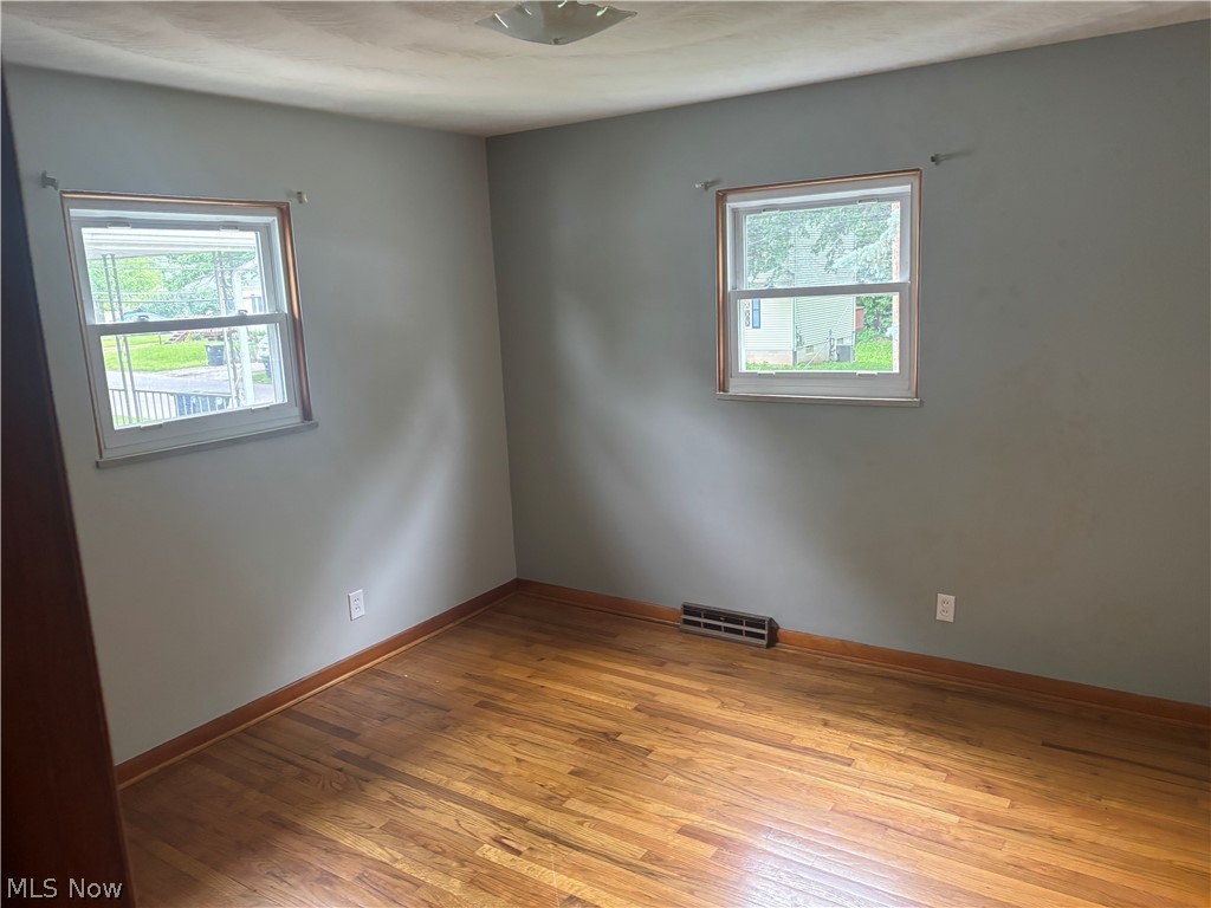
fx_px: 910
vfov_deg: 53.1
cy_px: 454
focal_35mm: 26
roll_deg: +2.5
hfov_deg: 67.3
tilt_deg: -10.4
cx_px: 606
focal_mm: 5.96
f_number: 1.6
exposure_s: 1/60
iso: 320
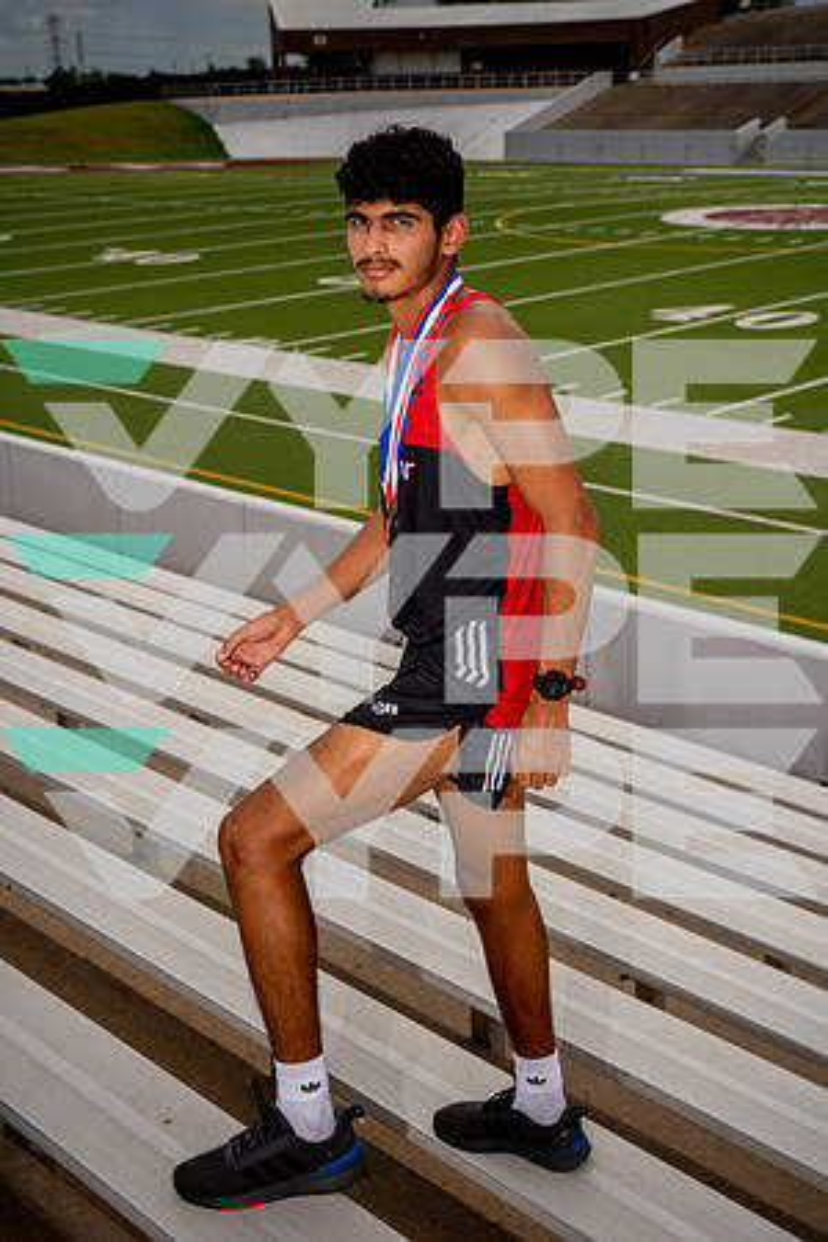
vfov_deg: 42.7
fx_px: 1587
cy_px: 621
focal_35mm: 46
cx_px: 414
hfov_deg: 29.2
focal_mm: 46
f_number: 6.3
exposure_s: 1/250
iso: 80
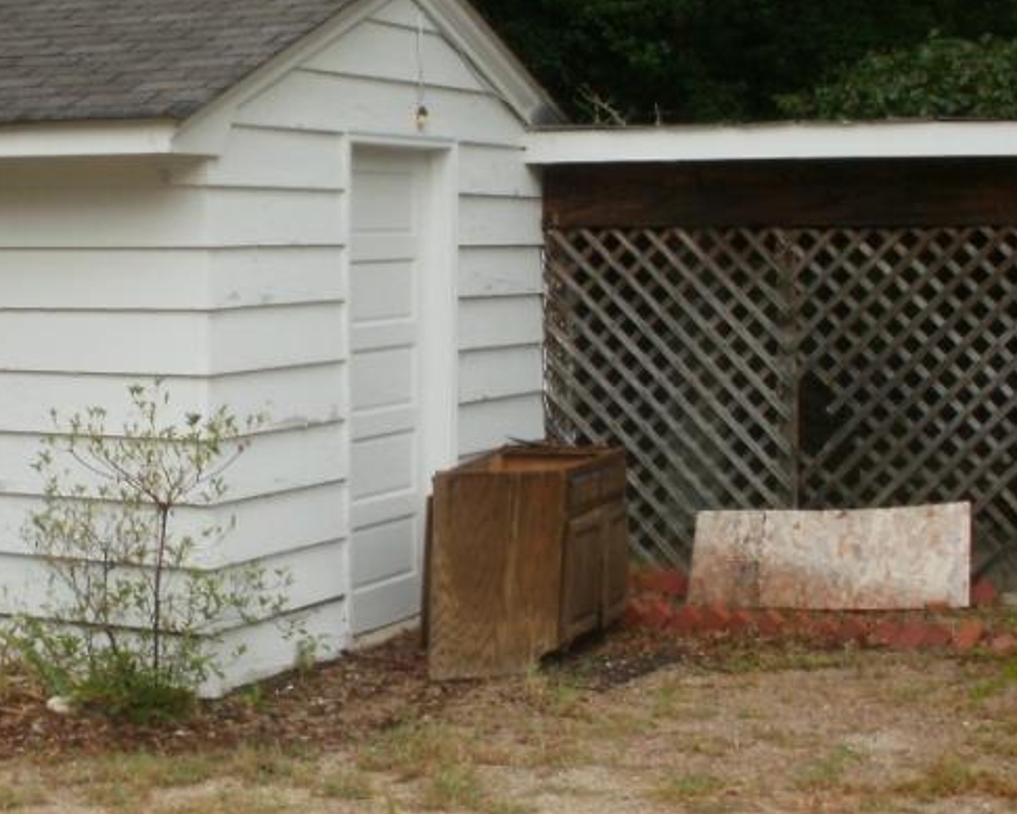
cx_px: 324
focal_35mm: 74
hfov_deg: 25.6
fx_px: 2228
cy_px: 387
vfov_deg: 20.7
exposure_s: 1/80
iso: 100
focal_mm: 6.3
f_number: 5.6
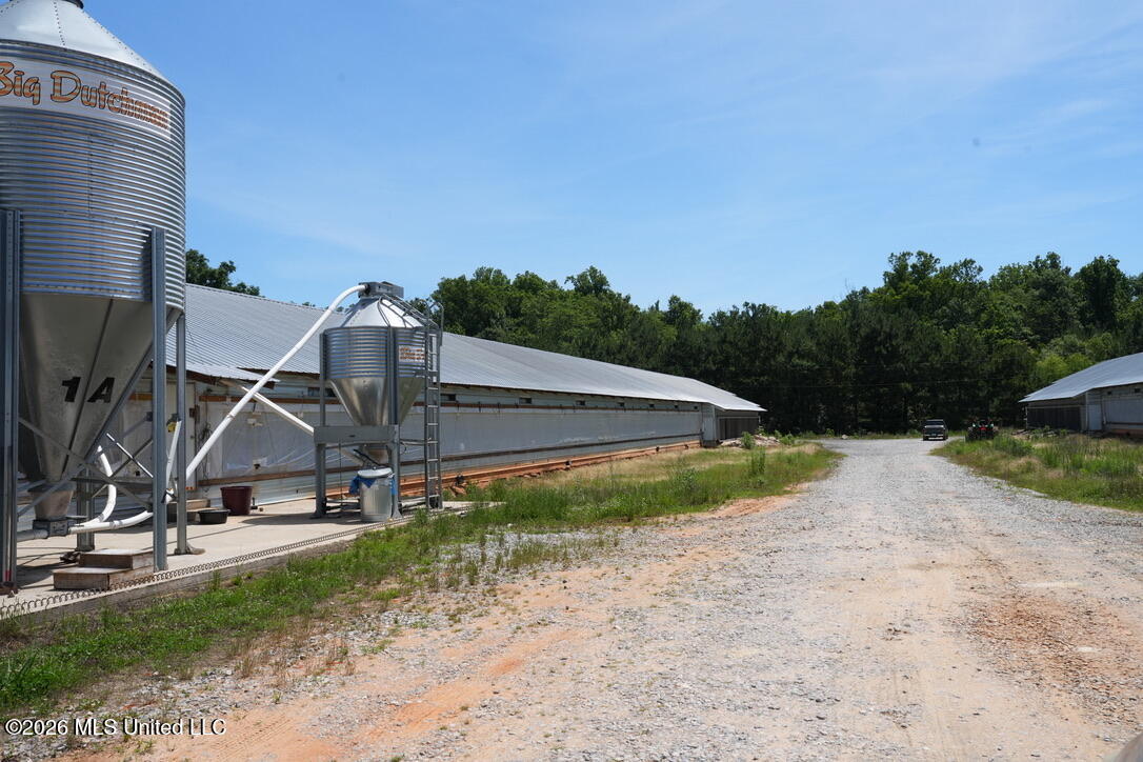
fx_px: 952
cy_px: 381
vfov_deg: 43.6
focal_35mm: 30
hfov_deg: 61.9
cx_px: 572
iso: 320
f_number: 11
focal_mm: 30
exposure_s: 1/400
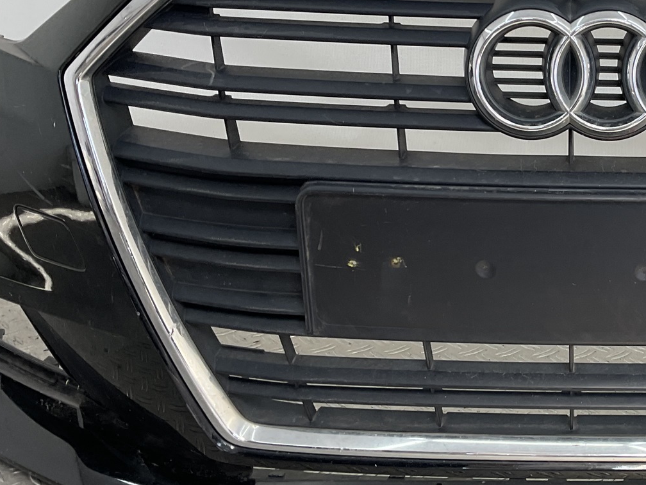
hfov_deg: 30.9
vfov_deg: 25.2
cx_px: 638
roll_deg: -3.0
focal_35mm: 58
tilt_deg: -16.3
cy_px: 203
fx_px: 1082
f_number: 1.8
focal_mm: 3
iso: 16
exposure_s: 1/109
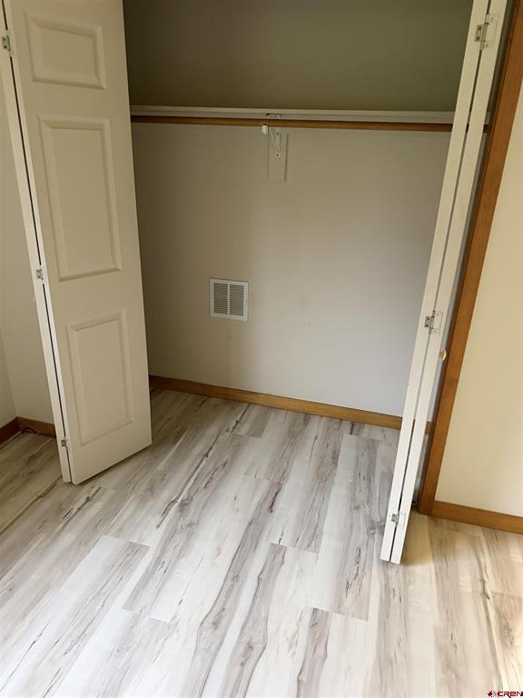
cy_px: 349
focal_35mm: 24
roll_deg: -4.2
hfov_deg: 56.8
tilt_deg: -23.3
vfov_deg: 71.6
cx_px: 262
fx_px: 483
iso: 640
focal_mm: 6.76
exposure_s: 1/60
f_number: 1.78
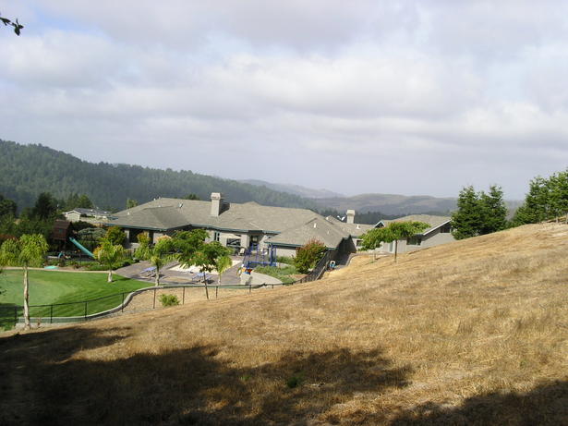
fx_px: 623
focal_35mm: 38
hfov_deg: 49.0
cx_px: 284
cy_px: 213
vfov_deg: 37.7
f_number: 5.6
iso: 100
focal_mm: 7.8
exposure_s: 1/350
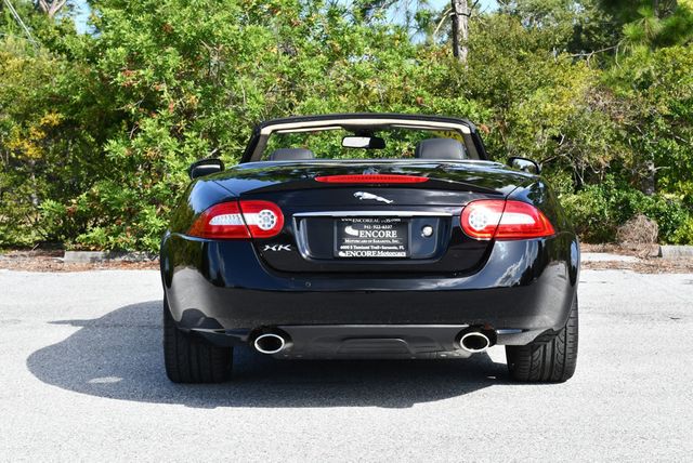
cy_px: 232
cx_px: 346
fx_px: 1464
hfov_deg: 26.6
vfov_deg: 18.0
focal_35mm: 76
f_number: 8
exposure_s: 1/250
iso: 200
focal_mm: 38
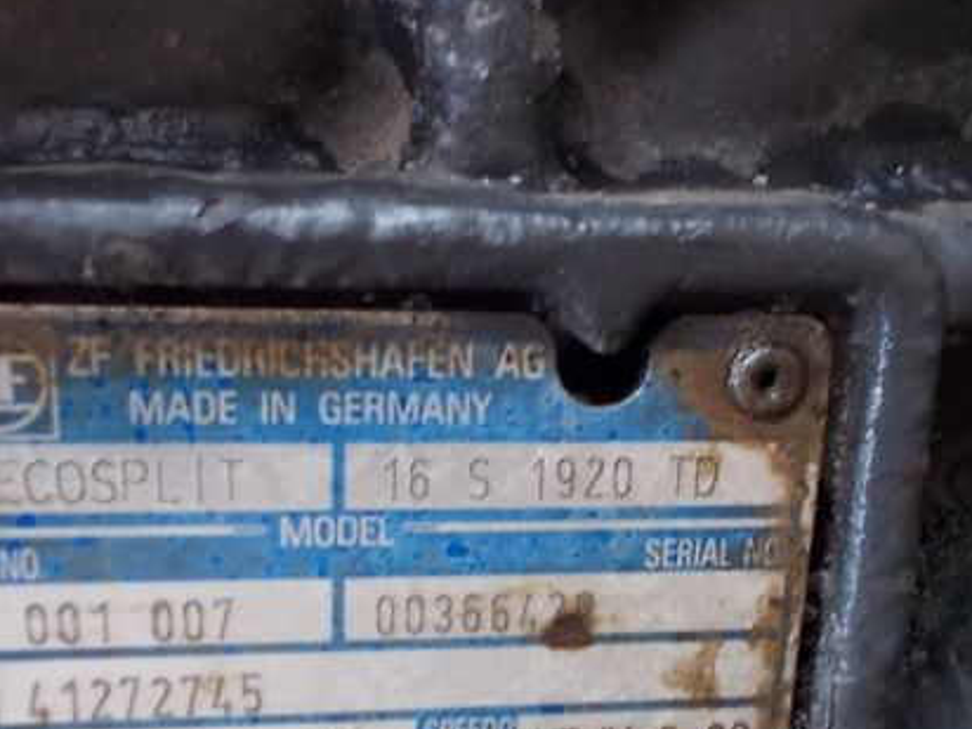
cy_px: 462
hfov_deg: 42.0
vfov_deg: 32.0
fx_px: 1264
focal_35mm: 45
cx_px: 526
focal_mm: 4.1
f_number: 3.3
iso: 160
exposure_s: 1/25
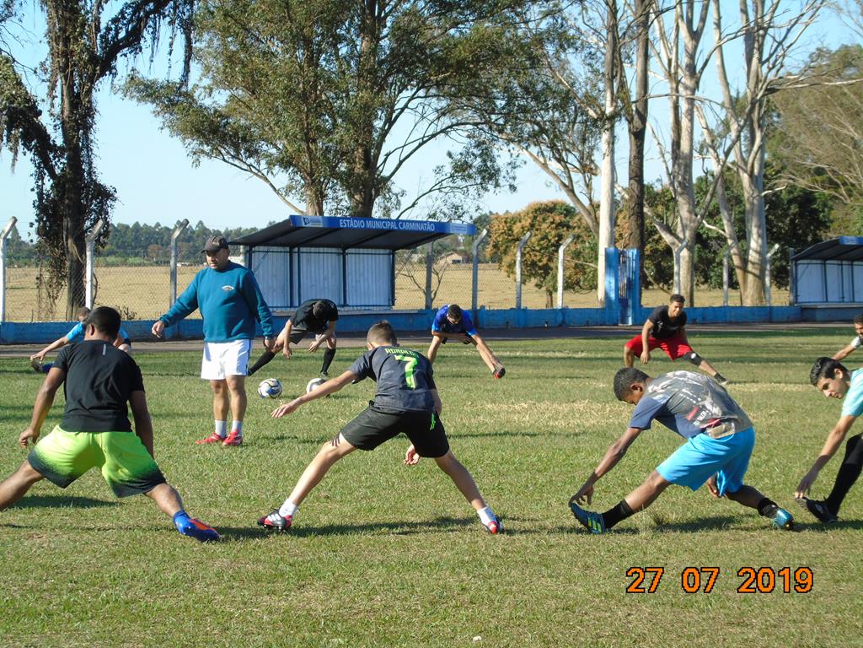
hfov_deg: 18.2
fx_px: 2693
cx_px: 432
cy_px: 324
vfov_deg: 13.7
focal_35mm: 108
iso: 80
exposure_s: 1/250
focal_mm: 19
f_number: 4.4
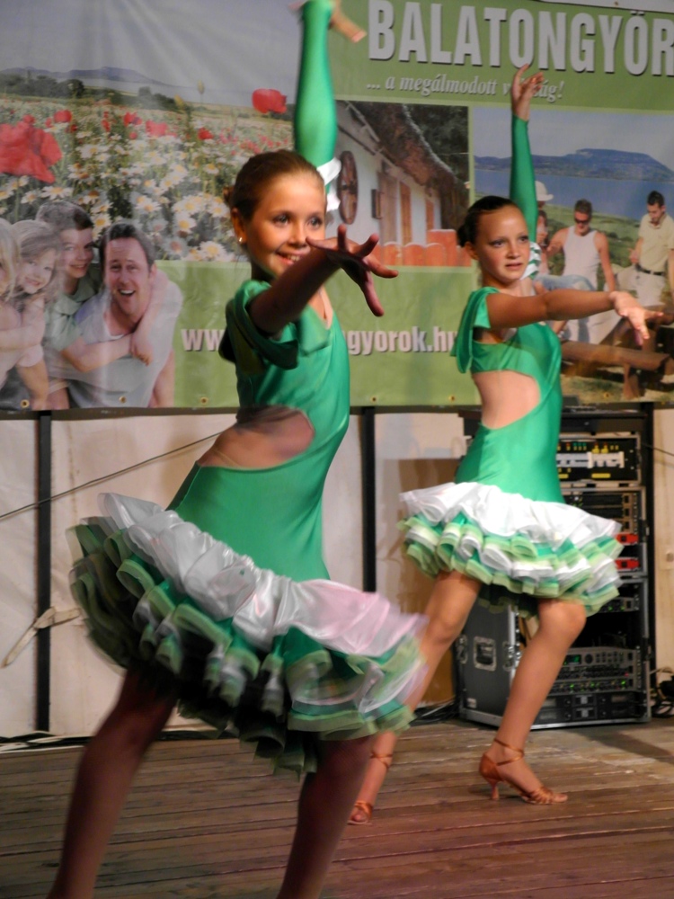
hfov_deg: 20.4
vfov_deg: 27.0
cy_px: 450
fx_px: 1869
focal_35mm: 72
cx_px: 337
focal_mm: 15.6
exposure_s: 1/90
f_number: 2.4
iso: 120
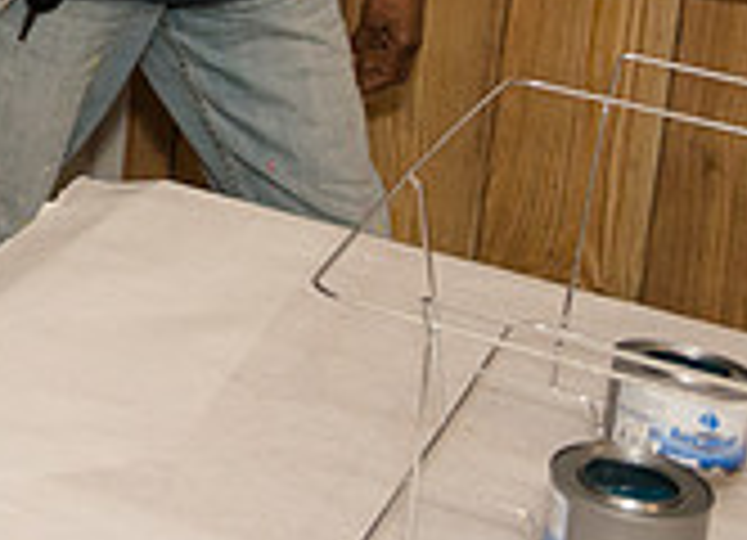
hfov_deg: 12.9
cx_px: -737
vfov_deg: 10.2
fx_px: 2876
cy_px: -390
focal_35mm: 135
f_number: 3.5
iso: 2000
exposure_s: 1/400
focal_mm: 31
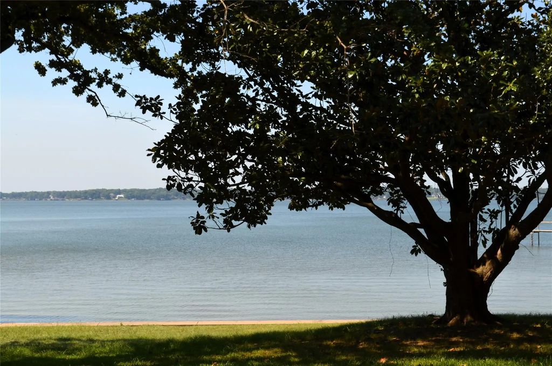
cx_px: 276
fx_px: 1102
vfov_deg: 18.8
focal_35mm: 72
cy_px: 183
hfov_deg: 28.1
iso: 100
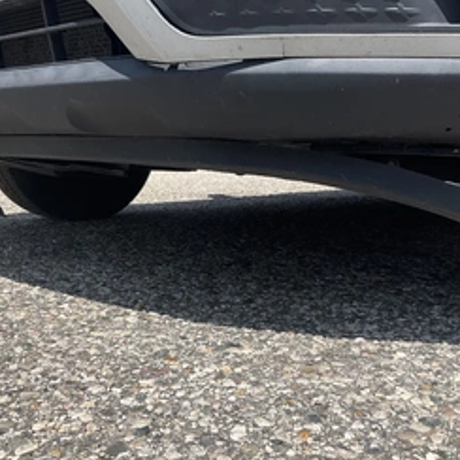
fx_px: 631
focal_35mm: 42
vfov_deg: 40.0
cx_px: 207
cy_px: 253
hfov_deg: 40.0
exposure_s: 1/2058
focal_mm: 3
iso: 25
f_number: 1.8
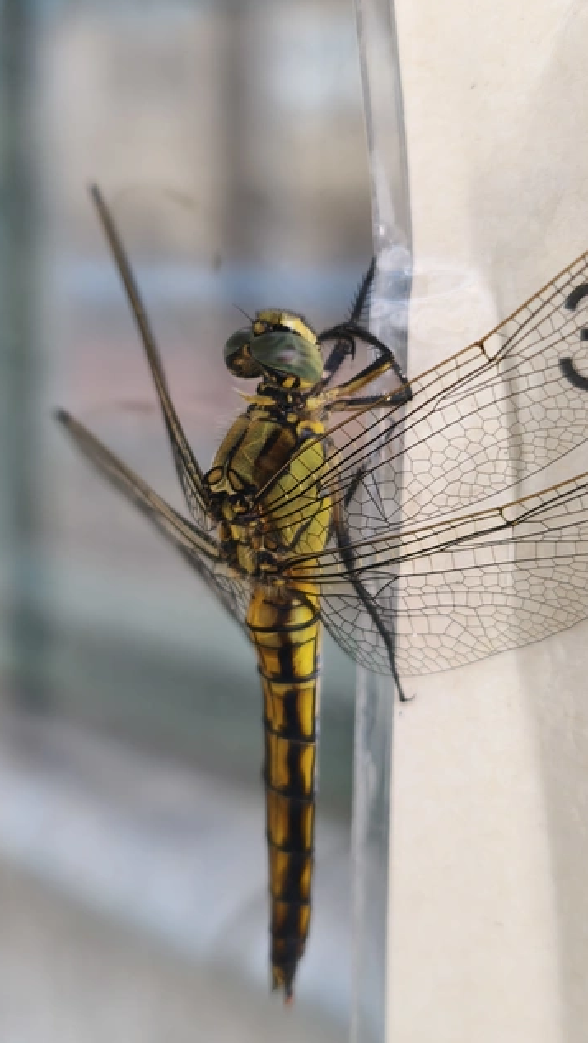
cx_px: 293
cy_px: 518
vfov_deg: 37.8
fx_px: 1523
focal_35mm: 55
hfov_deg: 21.8
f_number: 1.7
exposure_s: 1/100
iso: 80
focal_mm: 5.35
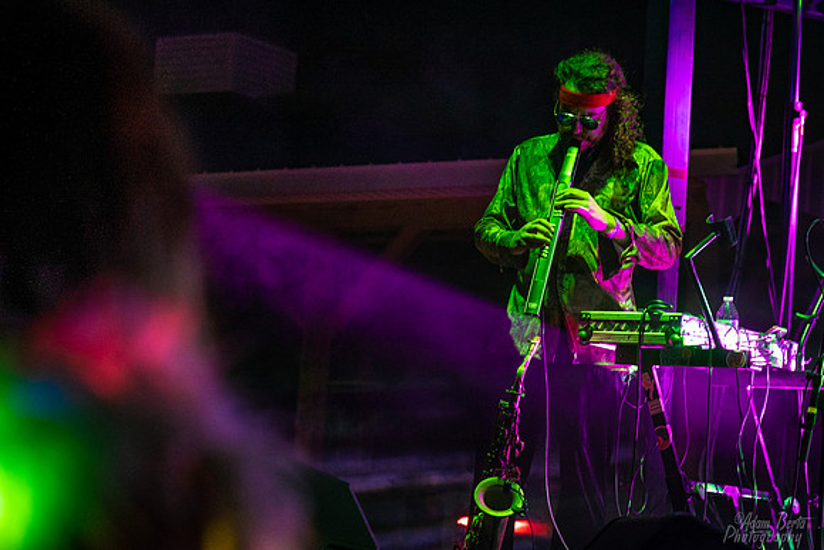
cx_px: 412
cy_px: 275
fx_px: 2564
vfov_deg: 12.2
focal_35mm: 112
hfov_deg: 18.3
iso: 1250
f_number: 4
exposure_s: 1/160
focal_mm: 75
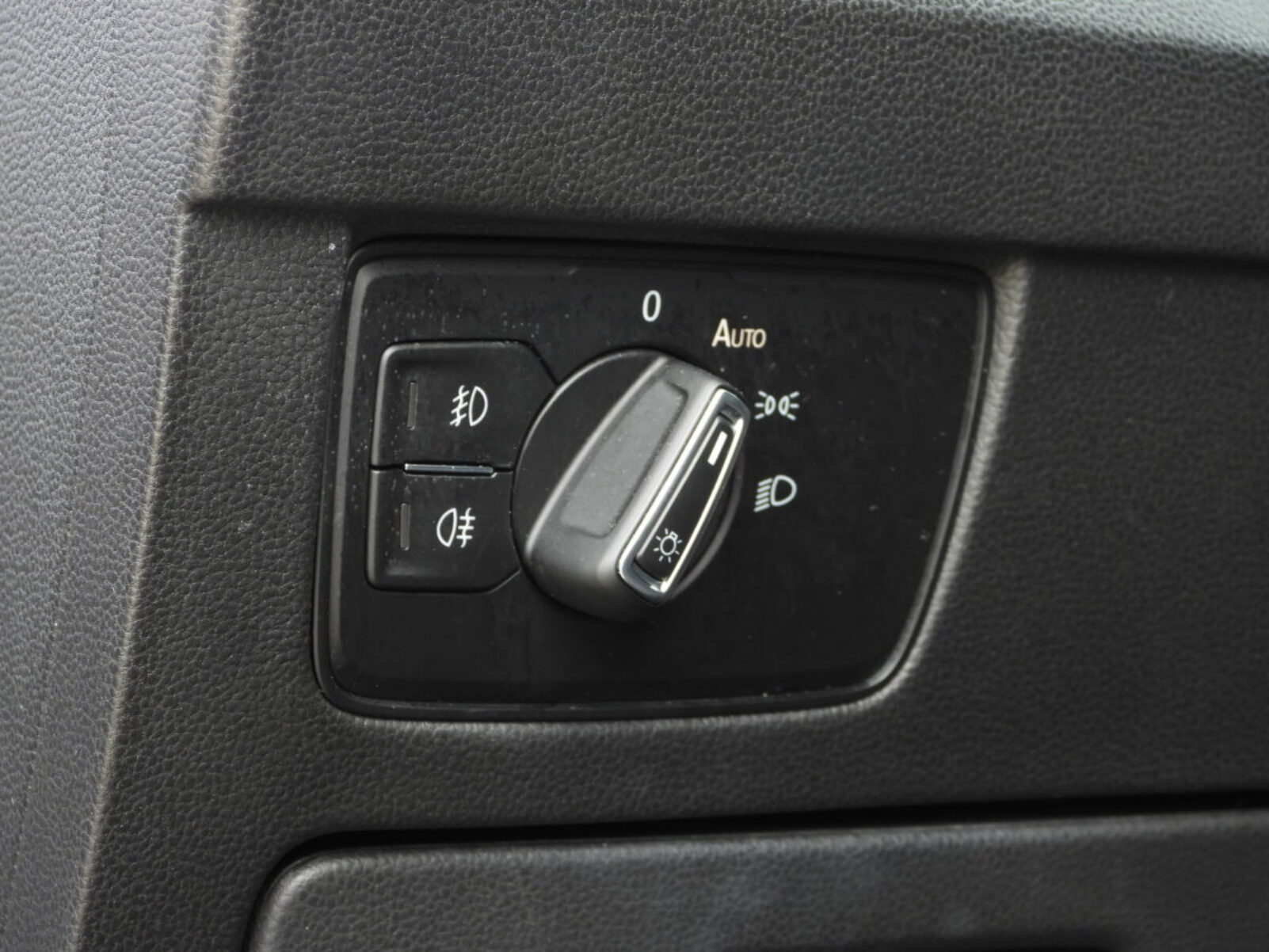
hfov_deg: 14.6
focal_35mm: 135
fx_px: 4950
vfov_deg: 11.0
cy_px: 476
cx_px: 634
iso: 160
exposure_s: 1/60
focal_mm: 24.3
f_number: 4
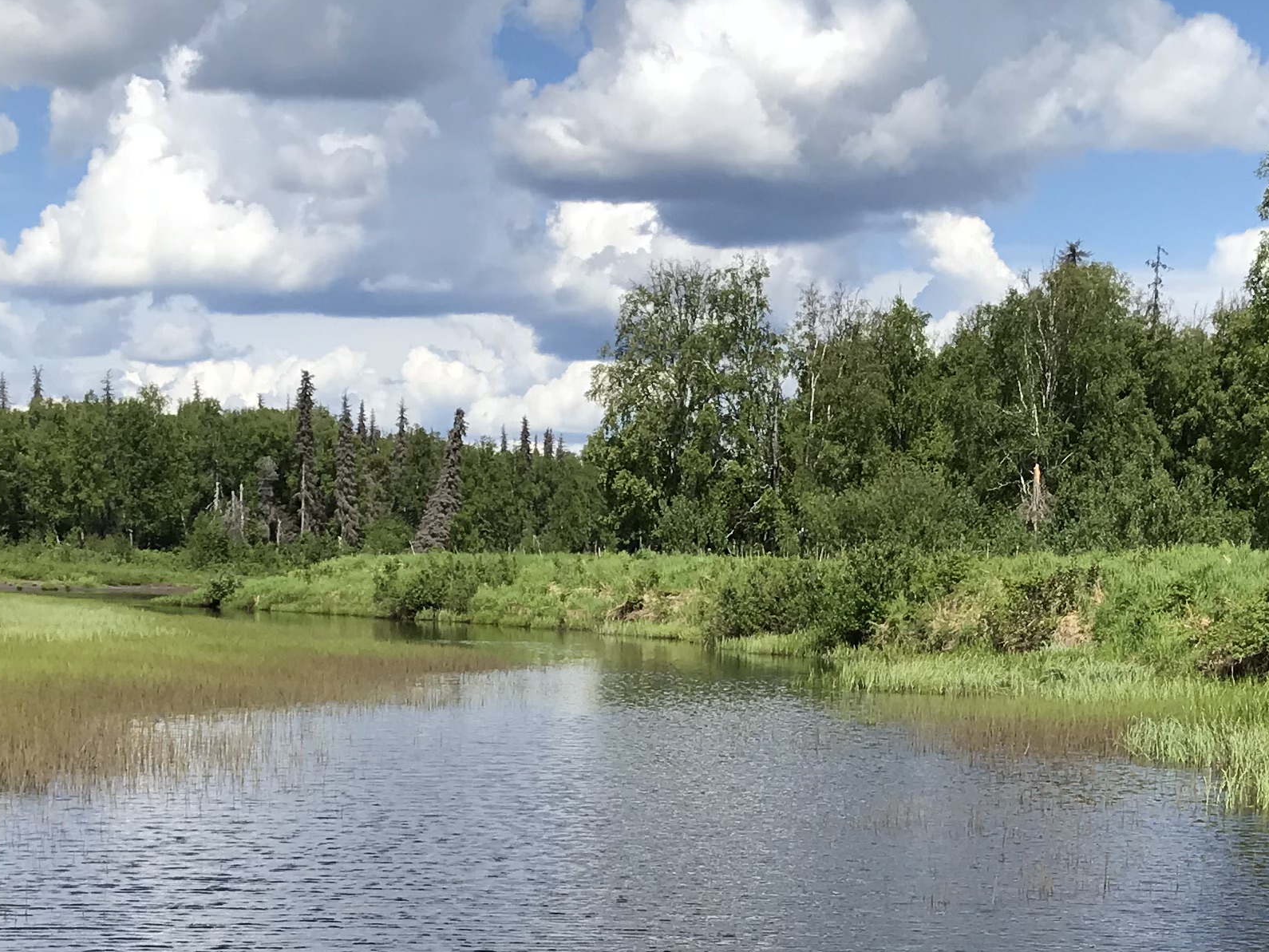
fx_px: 2603
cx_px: 696
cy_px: 999
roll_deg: -0.4
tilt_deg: -8.4
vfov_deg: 20.0
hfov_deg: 27.4
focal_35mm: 71
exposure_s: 1/2740
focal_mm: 3.99
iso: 20
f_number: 1.8
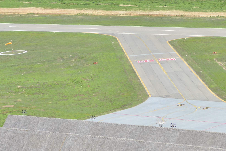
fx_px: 1130
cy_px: 157
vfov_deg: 7.6
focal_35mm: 180
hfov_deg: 11.3
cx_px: 216
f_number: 4
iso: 400
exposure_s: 1/4000
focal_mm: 80
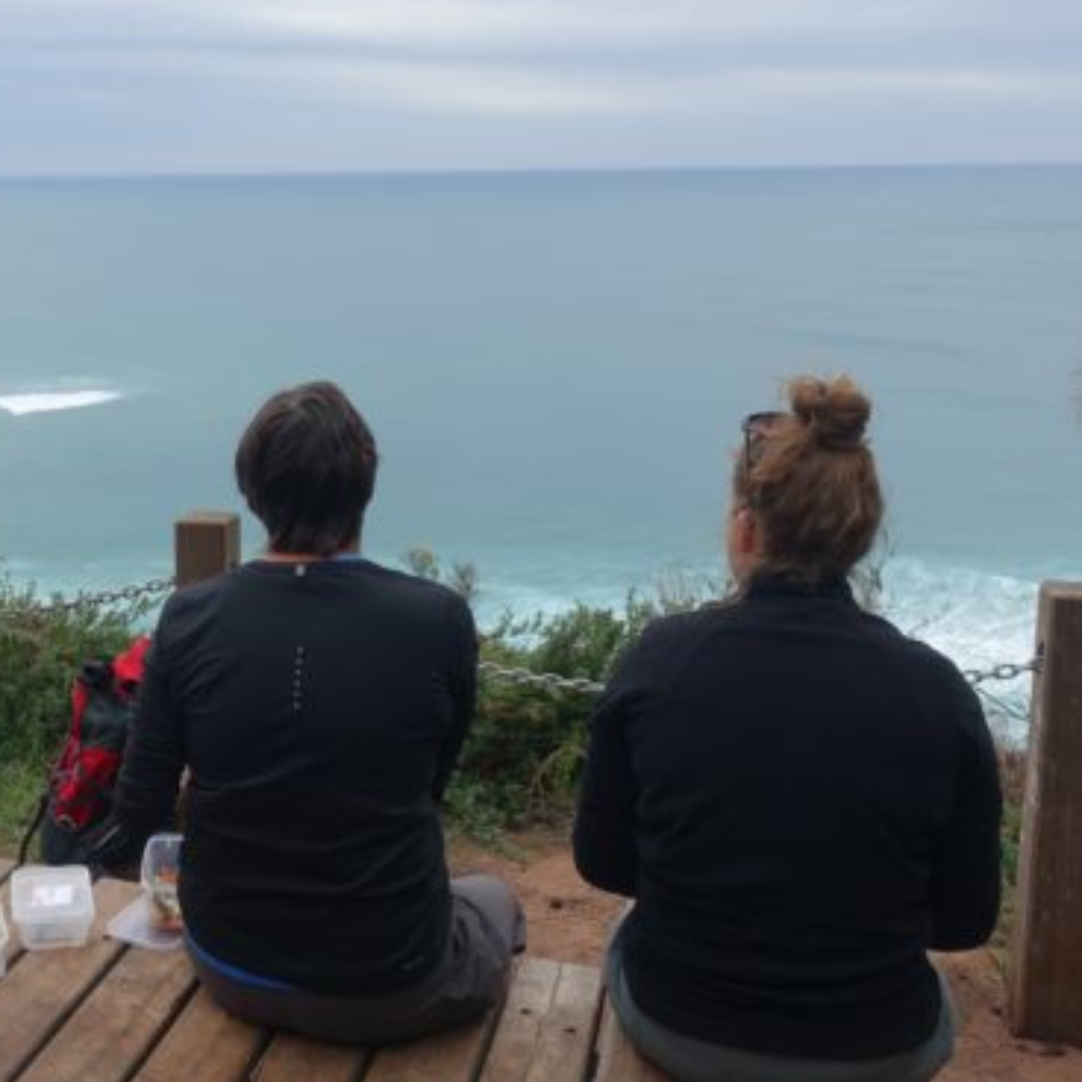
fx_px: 1450
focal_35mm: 41
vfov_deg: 40.7
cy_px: 431
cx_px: 203
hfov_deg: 39.2
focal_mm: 8.8
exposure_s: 1/125
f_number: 5.6
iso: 125
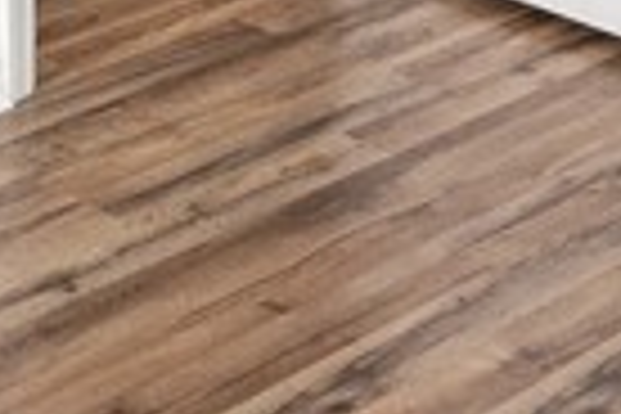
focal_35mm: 126
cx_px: 166
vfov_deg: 8.9
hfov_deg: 16.2
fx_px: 2173
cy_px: -832
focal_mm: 16
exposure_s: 1/25
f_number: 8
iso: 400
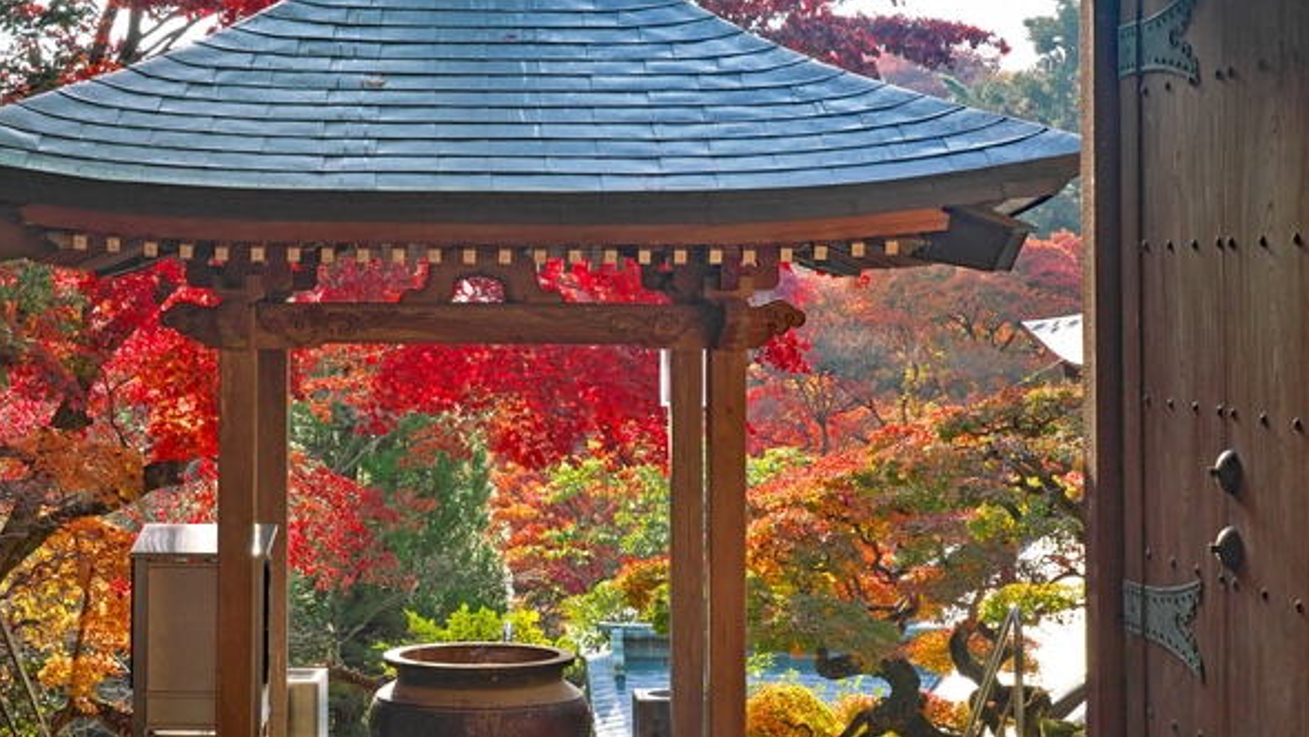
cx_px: 470
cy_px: 460
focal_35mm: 71
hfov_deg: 29.6
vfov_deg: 17.0
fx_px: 2465
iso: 400
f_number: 10
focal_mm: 50
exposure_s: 1/250
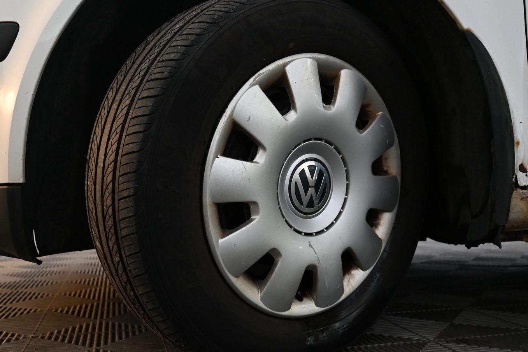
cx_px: 275
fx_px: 551
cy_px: 172
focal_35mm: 38
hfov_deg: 51.2
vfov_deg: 35.4
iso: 1100
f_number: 4
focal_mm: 21
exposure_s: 1/30
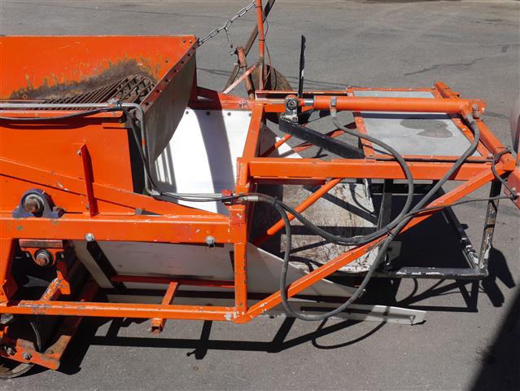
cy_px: 196
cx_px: 260
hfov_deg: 44.8
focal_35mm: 42
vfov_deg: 34.4
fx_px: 631
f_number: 9
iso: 160
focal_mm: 21
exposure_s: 1/400
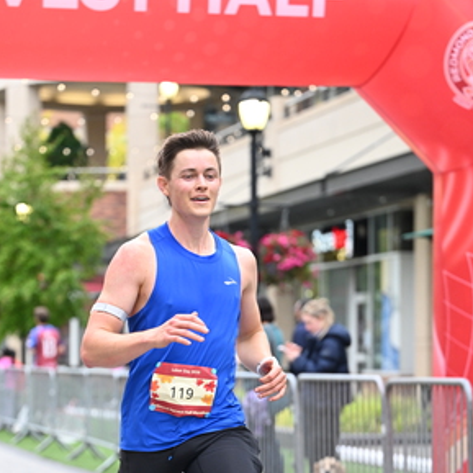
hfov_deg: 14.2
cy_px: 360
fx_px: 1901
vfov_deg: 14.1
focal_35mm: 123
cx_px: 181
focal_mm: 76
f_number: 2.8
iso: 1600
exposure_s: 1/800
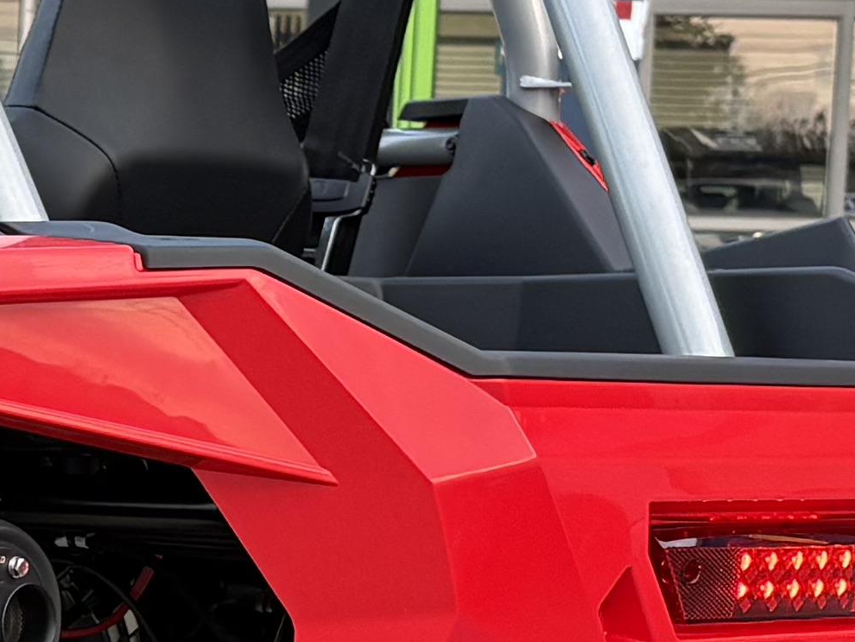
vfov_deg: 9.8
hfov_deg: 12.8
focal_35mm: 150
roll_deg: -0.9
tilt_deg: -5.7
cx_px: -203
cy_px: 677
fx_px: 3706
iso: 100
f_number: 1.6
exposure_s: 1/120
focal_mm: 5.96
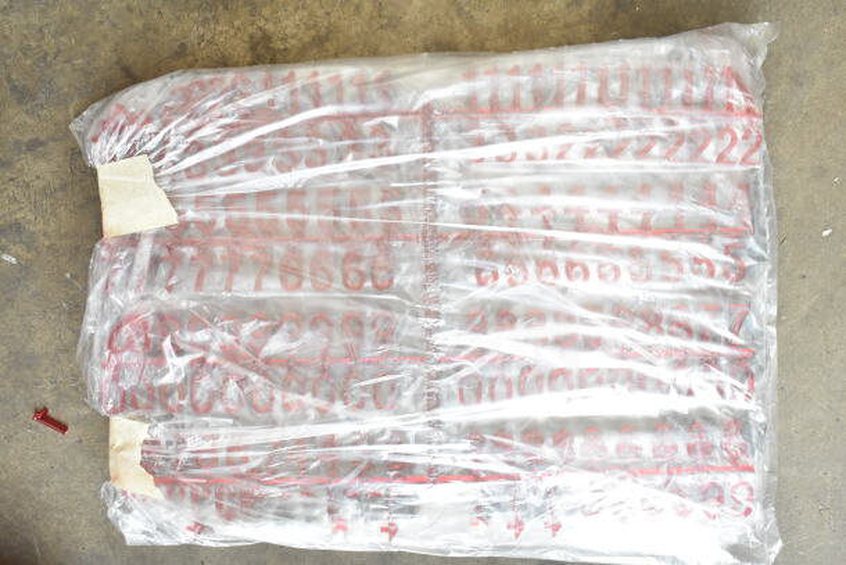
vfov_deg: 34.2
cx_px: 423
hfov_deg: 49.5
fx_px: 917
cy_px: 282
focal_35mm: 39
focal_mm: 26
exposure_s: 1/80
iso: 1600
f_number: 4.5
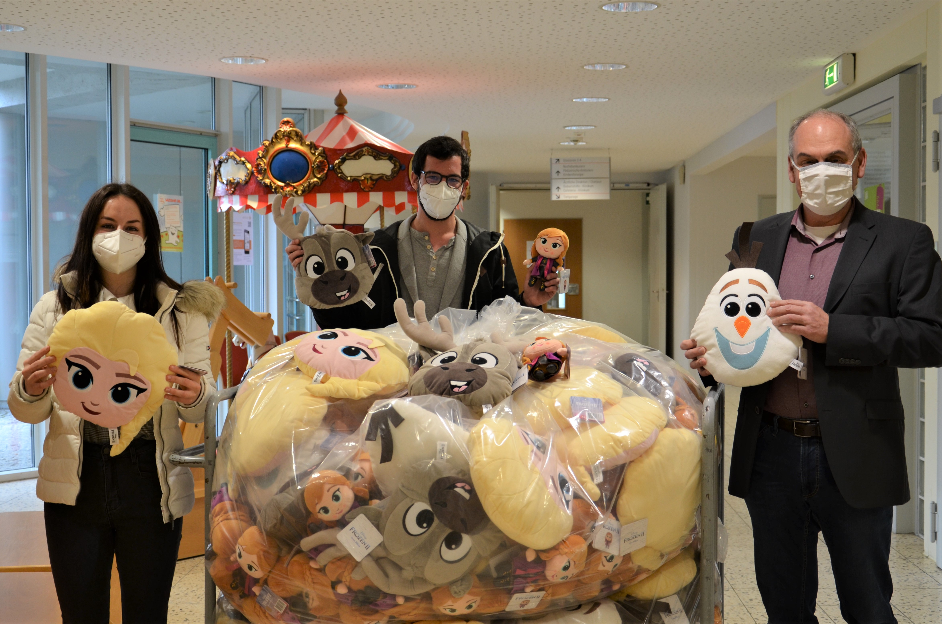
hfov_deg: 39.0
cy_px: 312
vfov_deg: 26.4
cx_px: 471
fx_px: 1332
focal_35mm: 51
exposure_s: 1/60
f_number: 4.2
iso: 450
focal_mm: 34
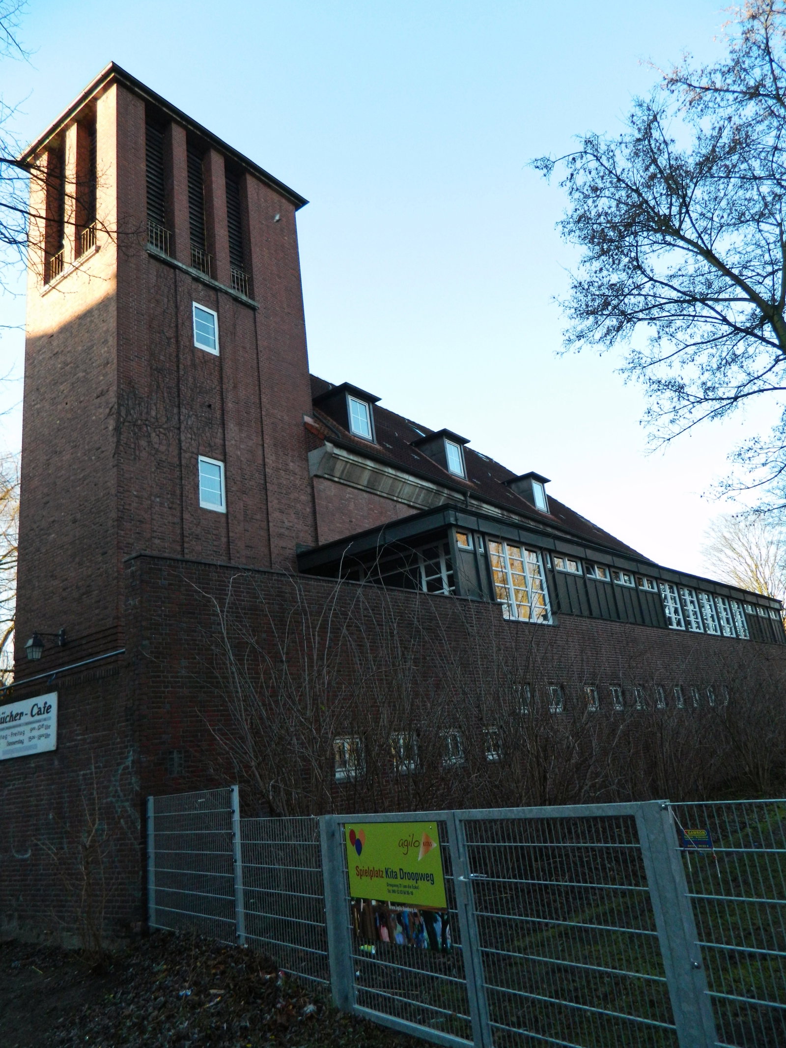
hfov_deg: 54.9
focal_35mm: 25
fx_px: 757
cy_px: 524
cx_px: 393
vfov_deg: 69.4
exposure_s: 1/320
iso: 200
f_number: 3.1
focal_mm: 4.5
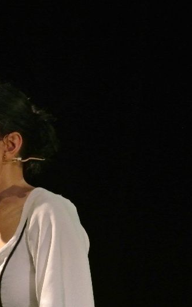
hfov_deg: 2.9
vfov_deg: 4.6
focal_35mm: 456
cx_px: 25
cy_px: 154
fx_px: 3822
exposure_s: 1/80
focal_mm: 110
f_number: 9
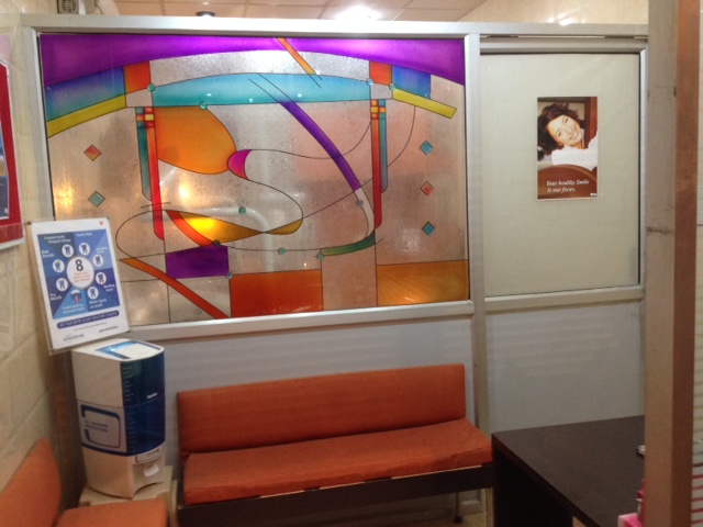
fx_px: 711
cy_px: 264
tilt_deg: -9.2
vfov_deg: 40.7
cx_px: 352
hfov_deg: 52.6
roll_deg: +1.3
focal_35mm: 35
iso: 160
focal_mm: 4.28
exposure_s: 1/20
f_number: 2.4
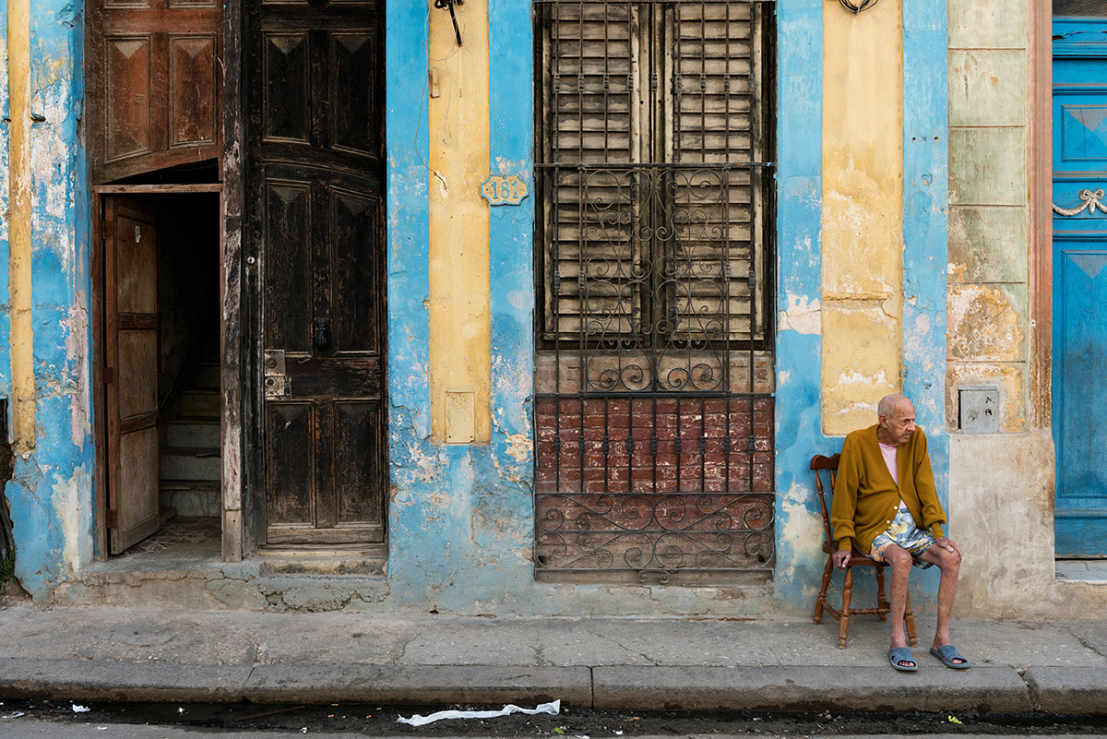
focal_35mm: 32
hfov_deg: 58.7
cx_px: 554
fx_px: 984
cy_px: 370
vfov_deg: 41.1
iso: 200
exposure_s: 1/200
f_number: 5.6
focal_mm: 32
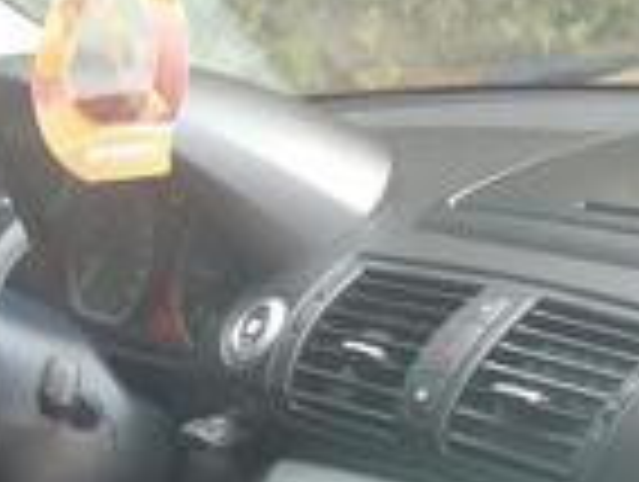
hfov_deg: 16.5
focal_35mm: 119
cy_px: 795
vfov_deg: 11.8
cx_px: 360
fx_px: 2200
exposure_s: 1/24
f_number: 1.8
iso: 184
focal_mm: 3.6
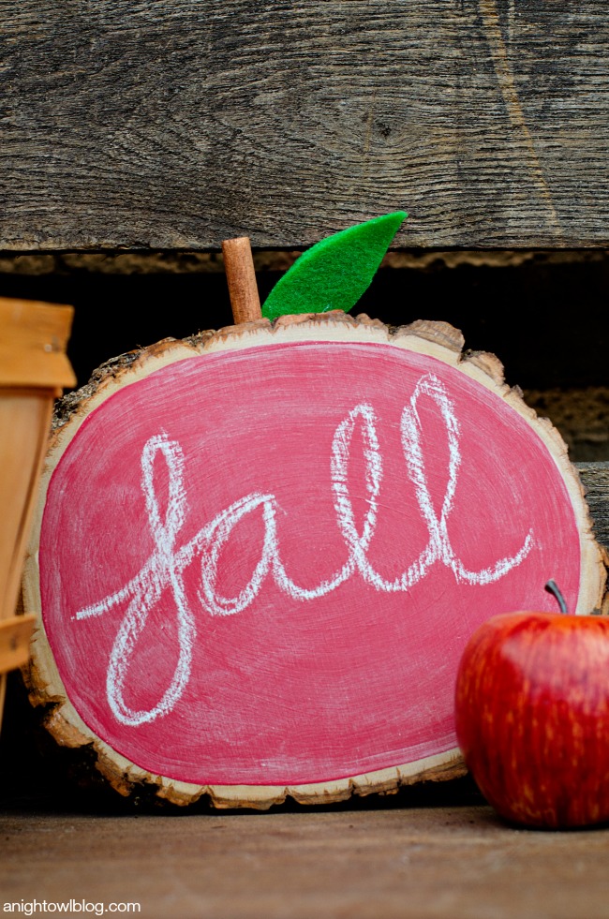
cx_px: 304
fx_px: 1911
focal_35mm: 75
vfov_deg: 27.0
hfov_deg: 18.1
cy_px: 460
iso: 200
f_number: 3.5
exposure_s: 1/320
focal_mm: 50
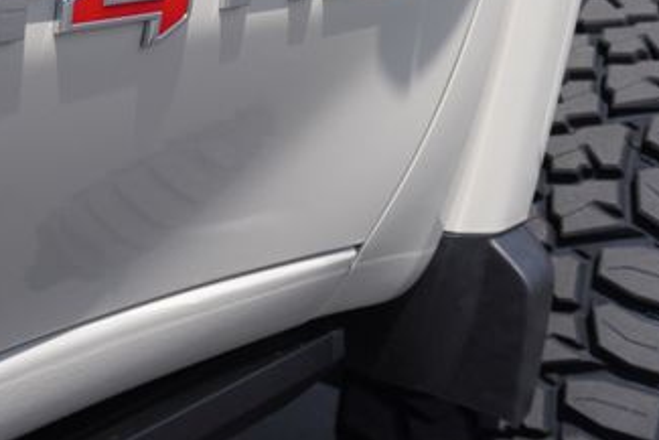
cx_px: 187
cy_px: 18
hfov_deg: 29.3
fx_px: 1245
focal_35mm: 68
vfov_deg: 19.6
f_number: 6.3
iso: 100
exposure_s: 1/400
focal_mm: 23
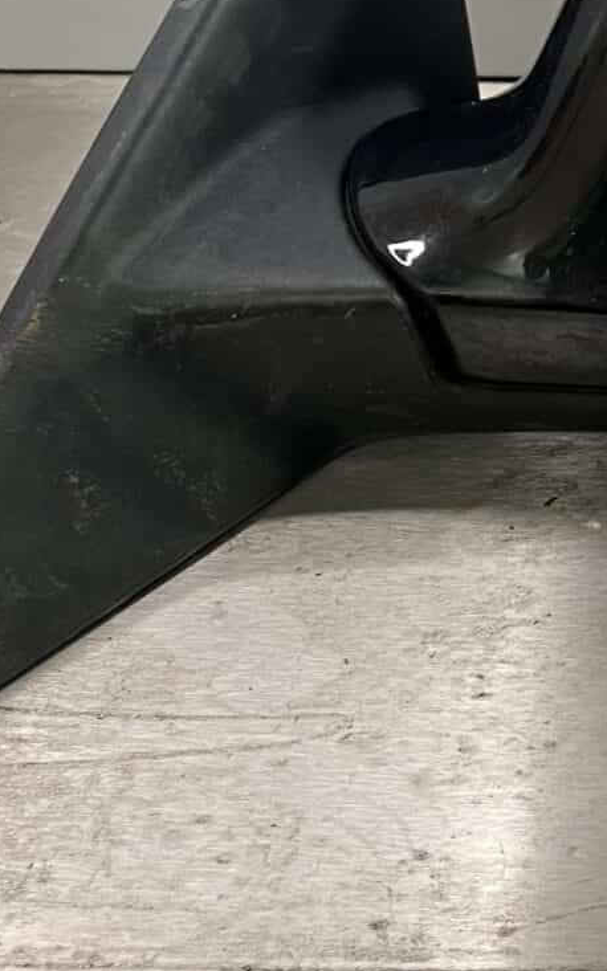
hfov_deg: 16.3
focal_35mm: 77
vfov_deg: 25.9
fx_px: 2038
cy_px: 97
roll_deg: -0.9
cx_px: 716
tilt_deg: -23.5
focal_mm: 5.1
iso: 125
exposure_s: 1/50
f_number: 1.6
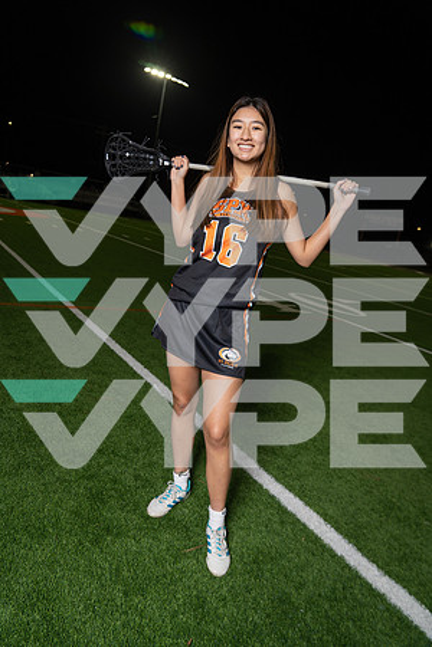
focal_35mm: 25
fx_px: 450
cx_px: 216
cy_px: 324
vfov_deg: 71.5
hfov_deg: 51.3
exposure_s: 1/250
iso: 125
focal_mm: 25
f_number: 4
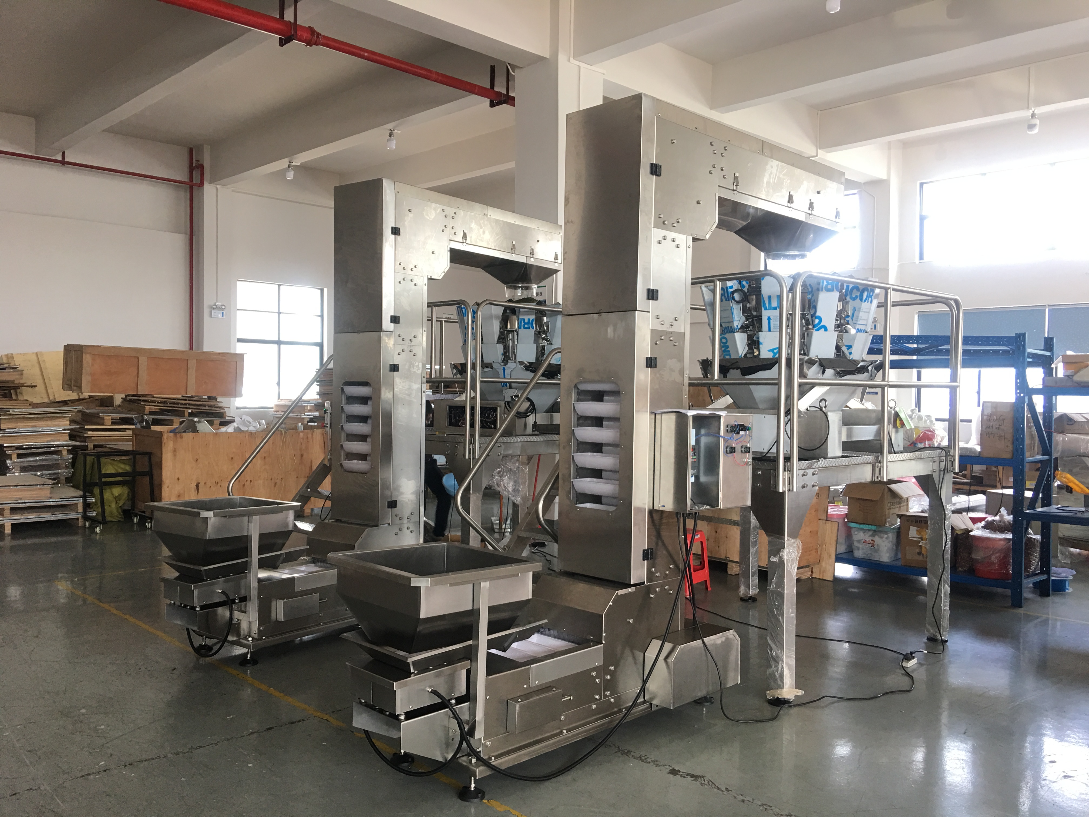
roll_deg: -0.6
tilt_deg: -1.6
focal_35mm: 29
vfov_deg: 48.2
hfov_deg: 61.7
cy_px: 408
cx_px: 544
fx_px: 912
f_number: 2.2
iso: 40
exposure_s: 1/33
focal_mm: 4.15
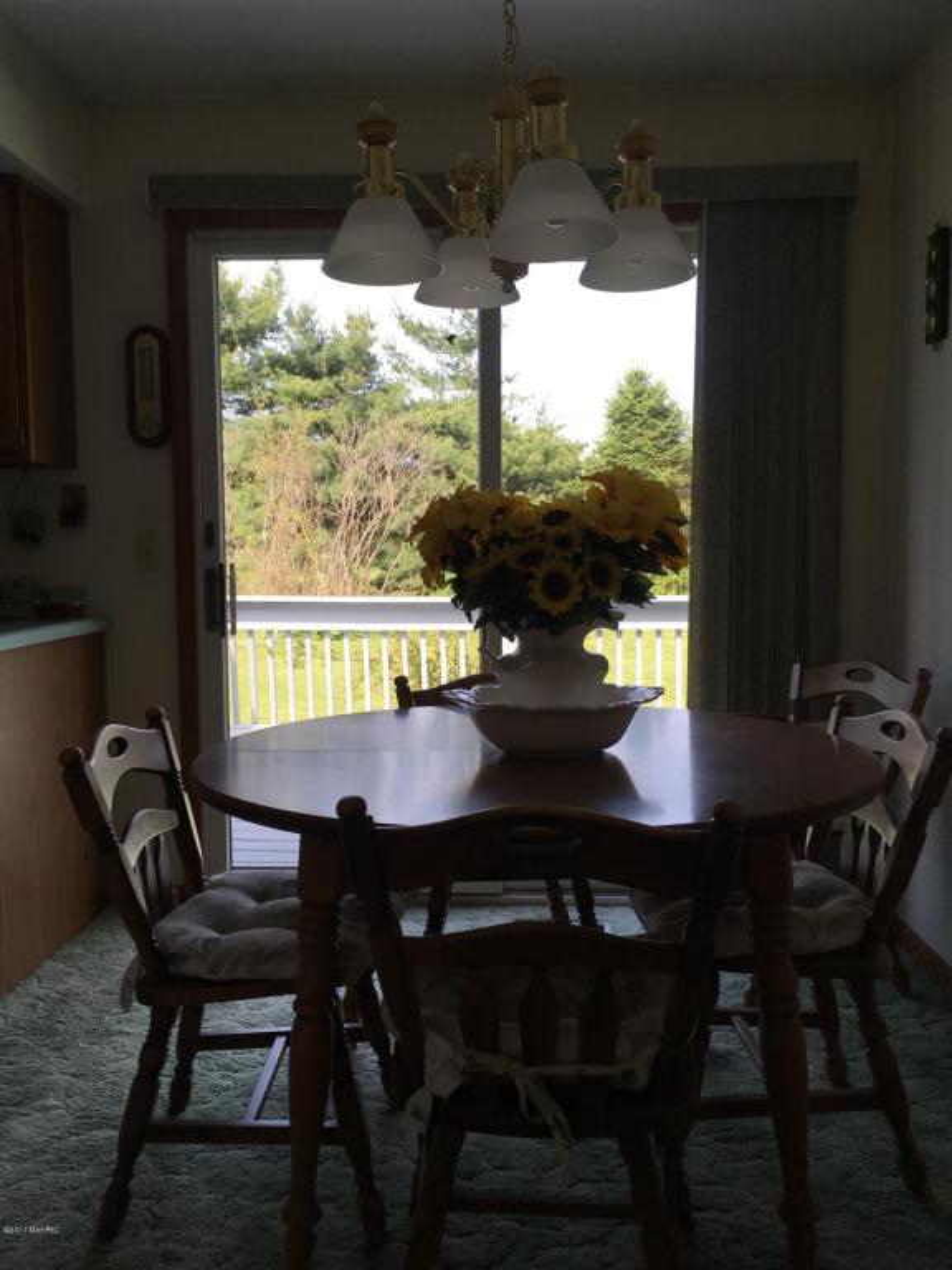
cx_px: 476
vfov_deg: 61.7
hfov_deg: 48.2
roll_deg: +0.8
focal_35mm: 29
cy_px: 635
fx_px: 1063
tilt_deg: -3.5
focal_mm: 4.15
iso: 25
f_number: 2.2
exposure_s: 1/252
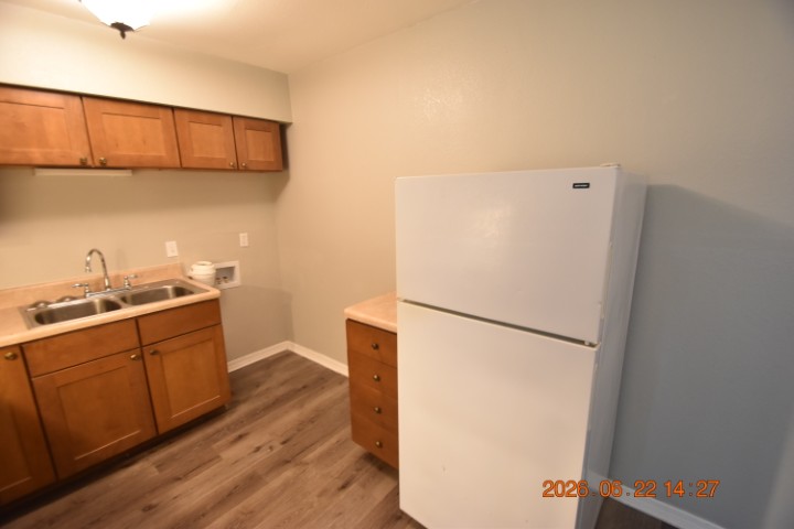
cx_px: 397
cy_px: 264
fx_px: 331
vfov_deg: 77.3
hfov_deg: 100.4
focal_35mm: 15
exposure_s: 1/15
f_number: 3.5
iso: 800
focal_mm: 10
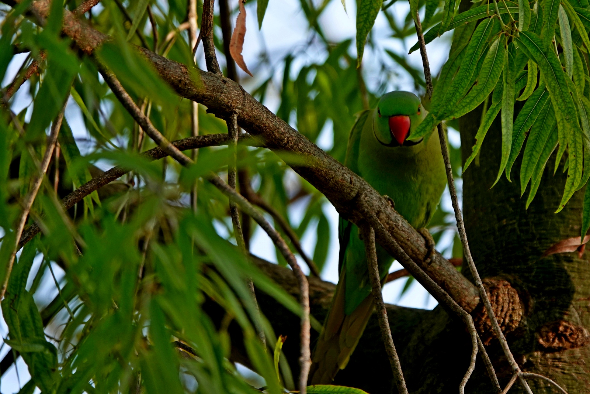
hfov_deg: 3.4
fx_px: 9817
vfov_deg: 2.3
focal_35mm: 599
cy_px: 197
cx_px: 295
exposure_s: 1/160
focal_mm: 219.82
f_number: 4
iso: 100
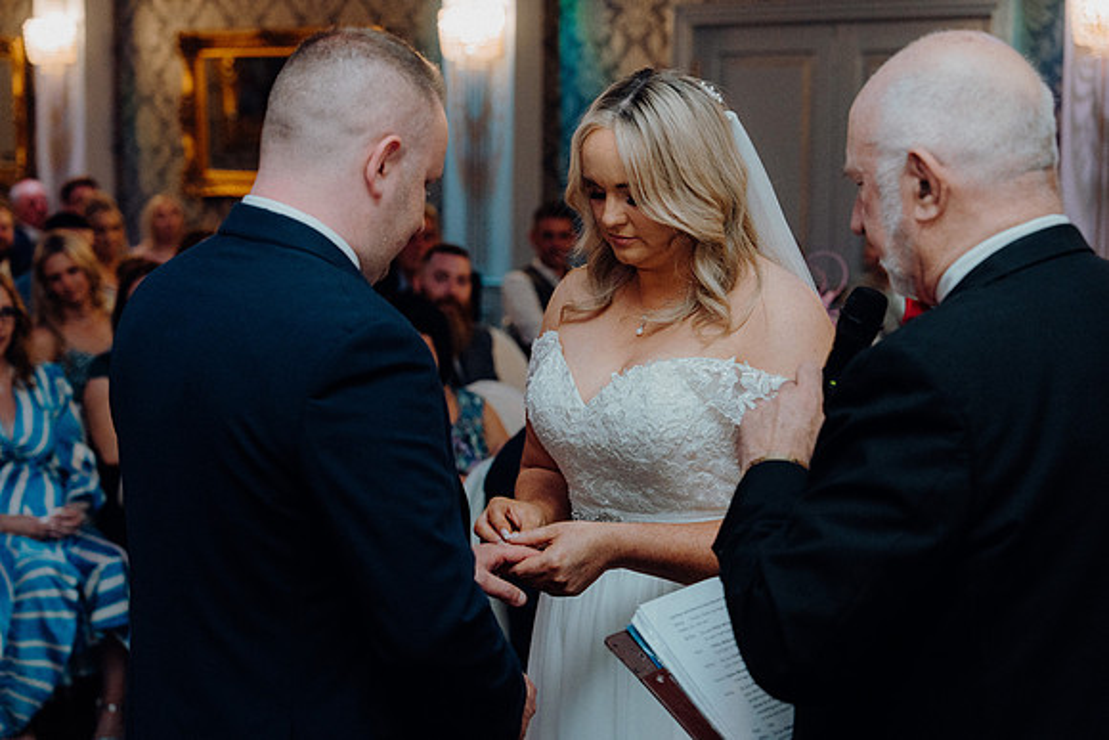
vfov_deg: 19.5
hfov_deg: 28.8
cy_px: 370
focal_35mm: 70
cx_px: 554
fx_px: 2157
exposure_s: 1/160
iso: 2500
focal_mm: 70
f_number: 3.5
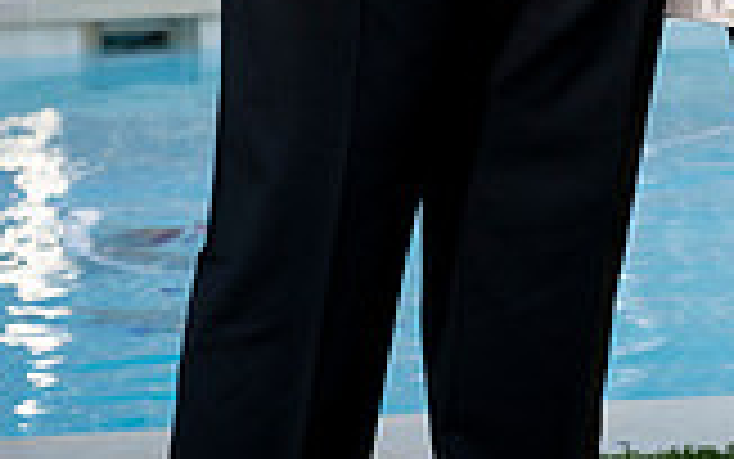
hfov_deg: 7.6
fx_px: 5523
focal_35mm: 276
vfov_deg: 4.7
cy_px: -531
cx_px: 639
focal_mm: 98
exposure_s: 1/200
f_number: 5.6
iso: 400
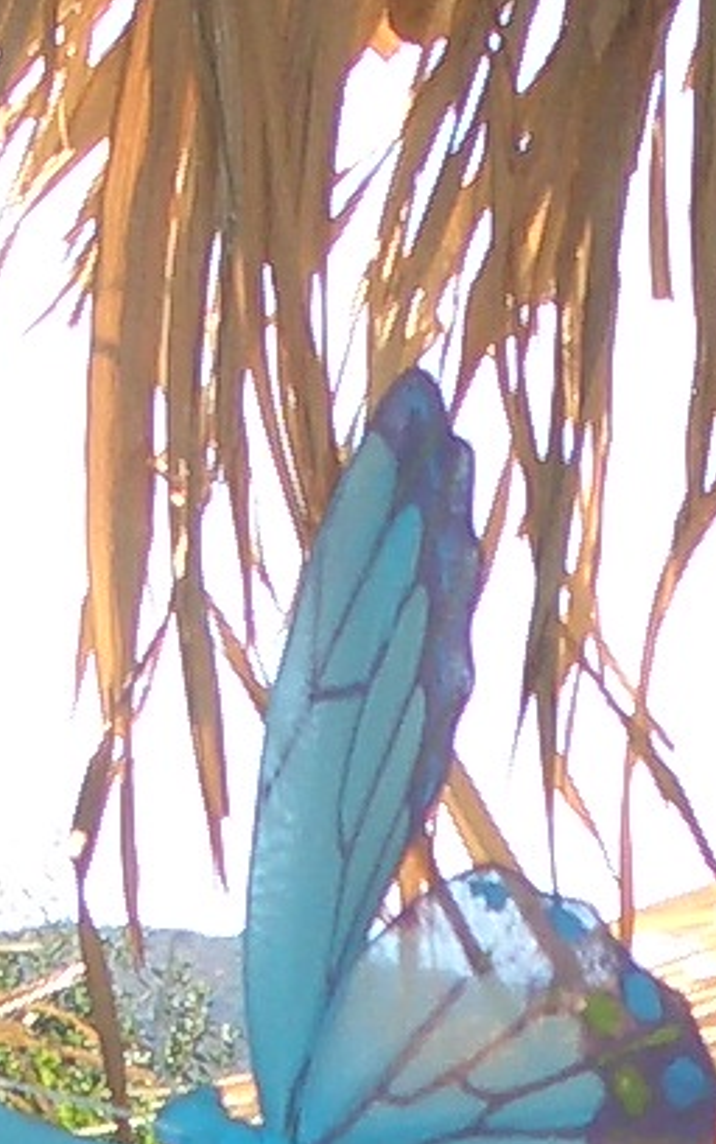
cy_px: 1667
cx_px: 780
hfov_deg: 5.6
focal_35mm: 232
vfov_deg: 8.8
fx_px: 7236
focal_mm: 5.8
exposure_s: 1/320
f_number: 2.6
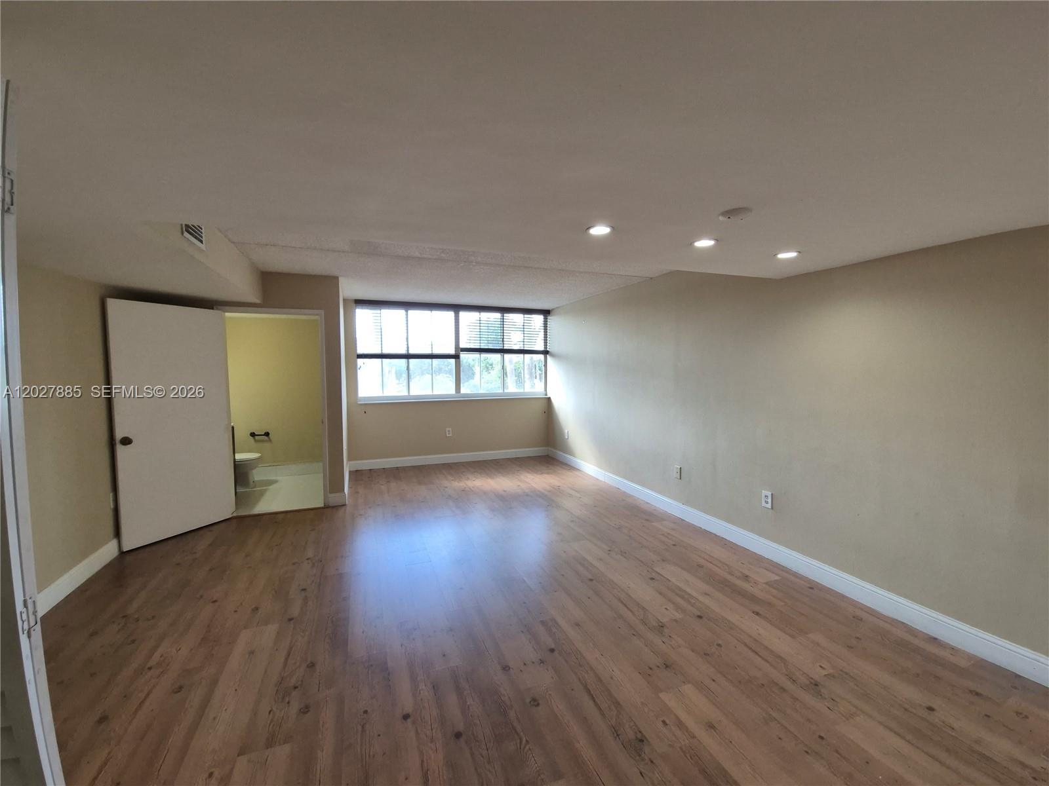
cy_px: 393
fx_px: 394
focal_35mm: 13
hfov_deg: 106.2
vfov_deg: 89.9
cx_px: 524
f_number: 2.2
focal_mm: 2.2
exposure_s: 1/60
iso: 64
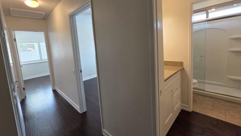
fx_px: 96
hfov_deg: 102.9
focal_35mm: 15
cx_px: 115
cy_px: 59
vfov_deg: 70.2
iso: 64
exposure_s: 1/120
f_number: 1.9
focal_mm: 2.2
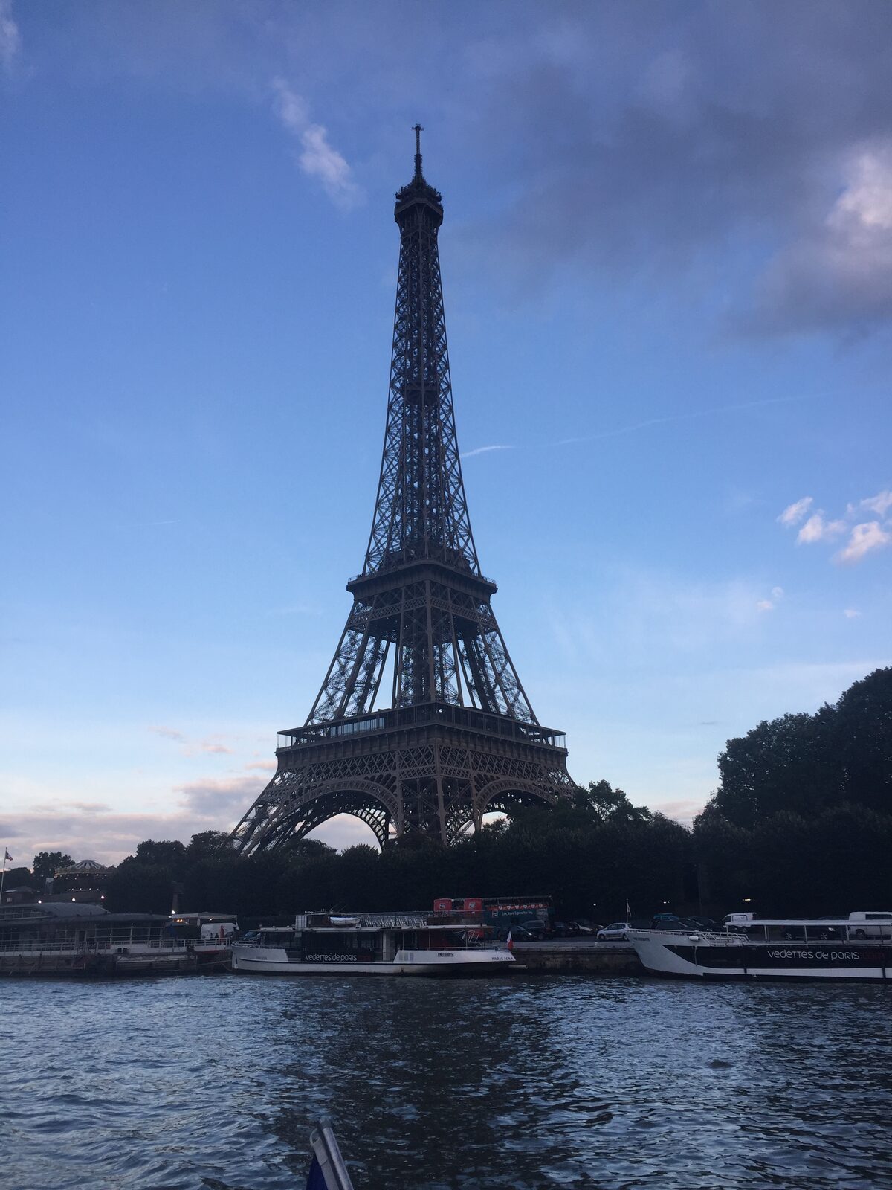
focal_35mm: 29
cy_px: 595
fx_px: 996
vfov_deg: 61.7
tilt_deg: +17.4
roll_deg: +0.6
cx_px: 446
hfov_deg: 48.2
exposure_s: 1/542
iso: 32
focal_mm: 4.15
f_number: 2.2
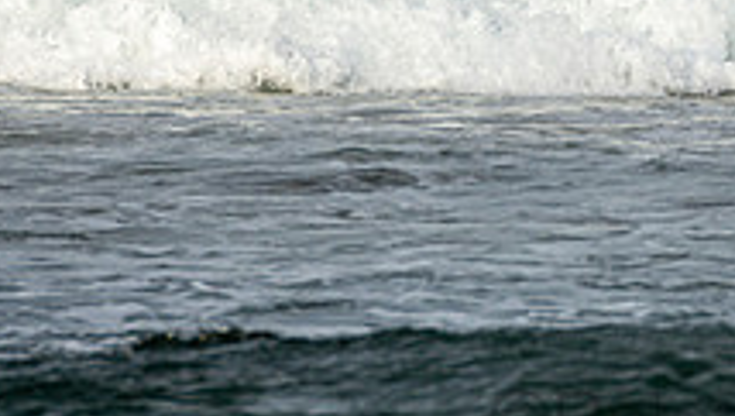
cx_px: 756
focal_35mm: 850
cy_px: -150
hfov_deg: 2.5
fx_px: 16587
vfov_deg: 1.4
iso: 200
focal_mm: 200
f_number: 5.6
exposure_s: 1/1600
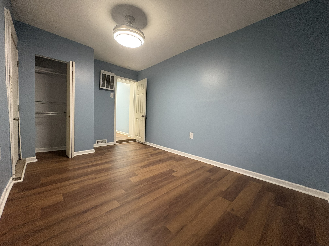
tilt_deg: -2.9
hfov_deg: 102.1
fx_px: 133
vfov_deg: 85.7
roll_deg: -2.2
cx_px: 164
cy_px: 123
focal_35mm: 14
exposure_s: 1/60
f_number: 2.2
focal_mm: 2.22
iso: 500
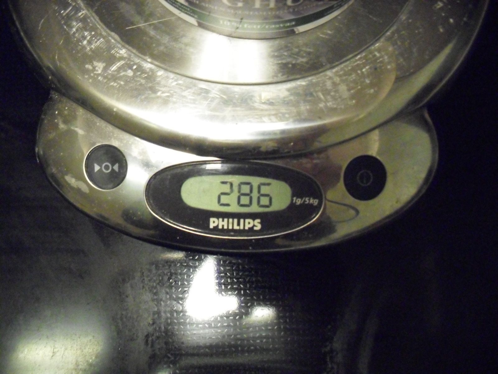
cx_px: 249
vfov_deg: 40.7
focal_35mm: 35
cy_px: 187
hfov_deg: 52.6
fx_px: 504
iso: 1600
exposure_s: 1/60
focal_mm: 6.3
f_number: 3.2
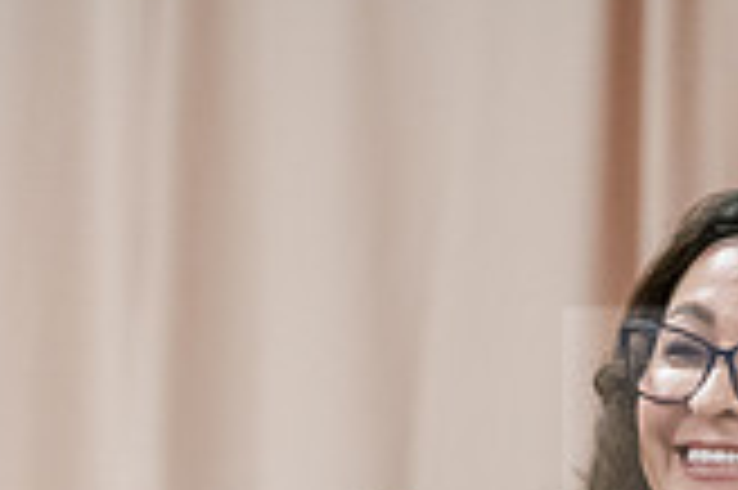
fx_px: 10874
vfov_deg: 2.6
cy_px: 852
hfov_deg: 3.9
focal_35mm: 531
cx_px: 428
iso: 4000
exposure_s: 1/200
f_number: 3.2
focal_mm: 150
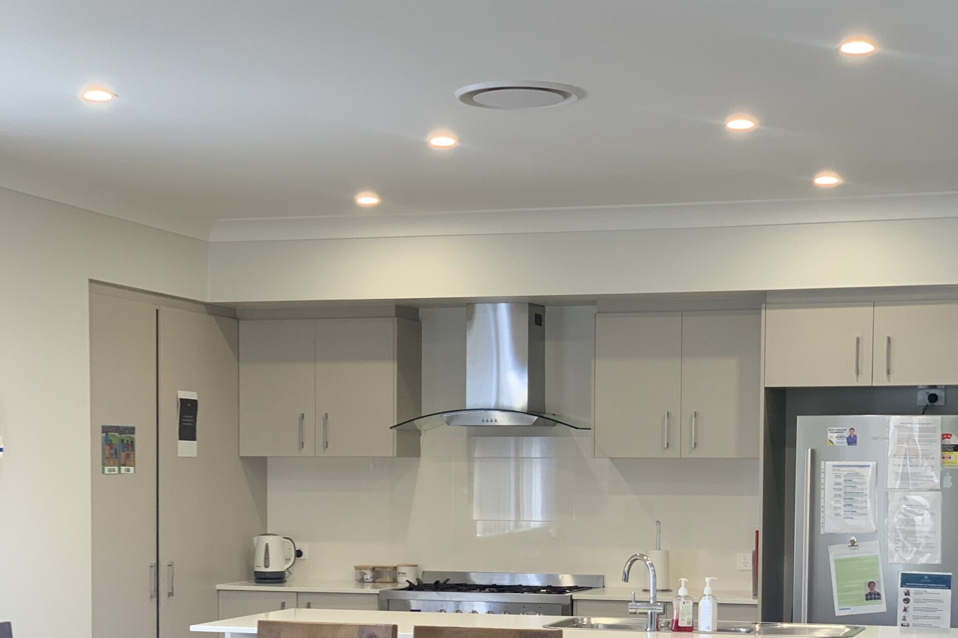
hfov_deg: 27.7
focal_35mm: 73
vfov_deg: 18.3
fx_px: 1942
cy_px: 587
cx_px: 478
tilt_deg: -2.4
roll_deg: +0.2
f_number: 2.4
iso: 80
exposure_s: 1/50
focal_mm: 6
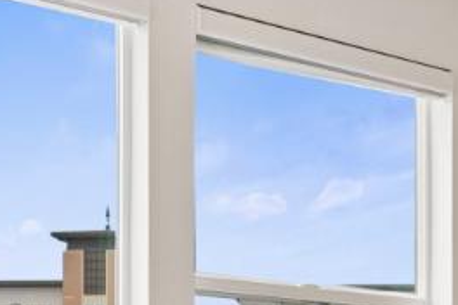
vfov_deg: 14.1
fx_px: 1158
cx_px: 560
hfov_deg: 20.8
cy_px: 458
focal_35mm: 91
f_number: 16
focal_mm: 16
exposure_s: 1/20
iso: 320
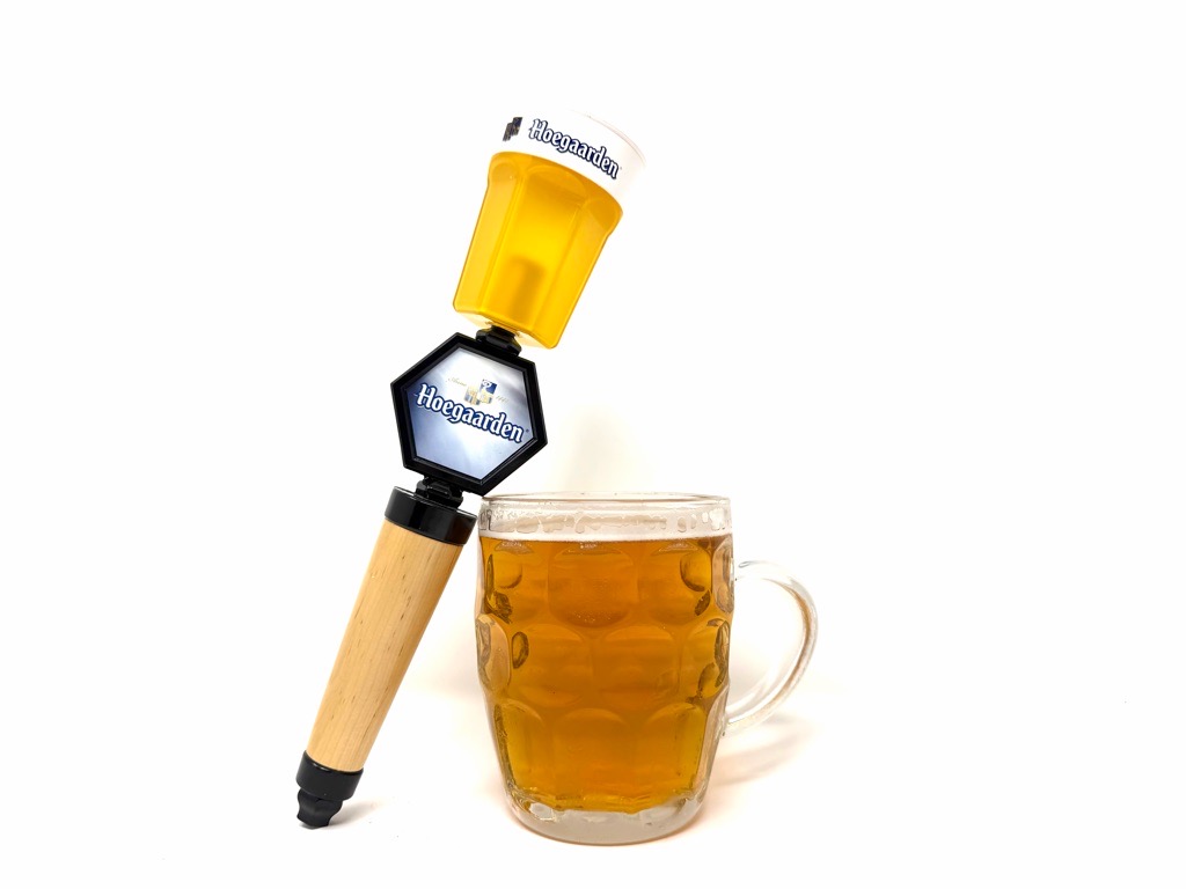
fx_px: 822
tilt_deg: +2.1
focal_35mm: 24
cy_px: 444
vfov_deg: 56.8
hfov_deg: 71.6
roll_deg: +0.6
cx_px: 593
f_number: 1.78
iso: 80
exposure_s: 1/443
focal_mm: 6.76
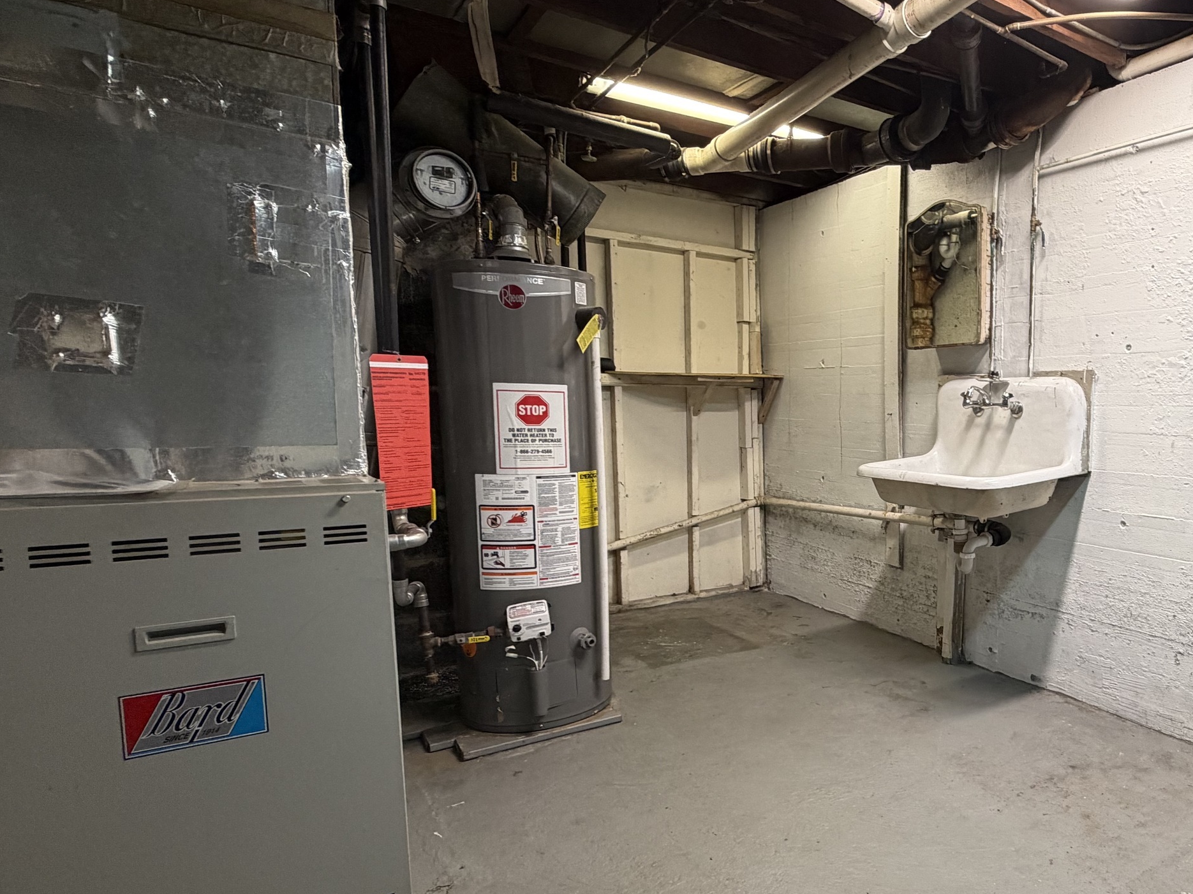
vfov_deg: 58.7
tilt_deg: -6.5
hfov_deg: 68.5
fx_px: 793
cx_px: 912
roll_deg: -1.2
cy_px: 503
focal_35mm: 23
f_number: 2.2
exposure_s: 1/60
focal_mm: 2.22
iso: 200
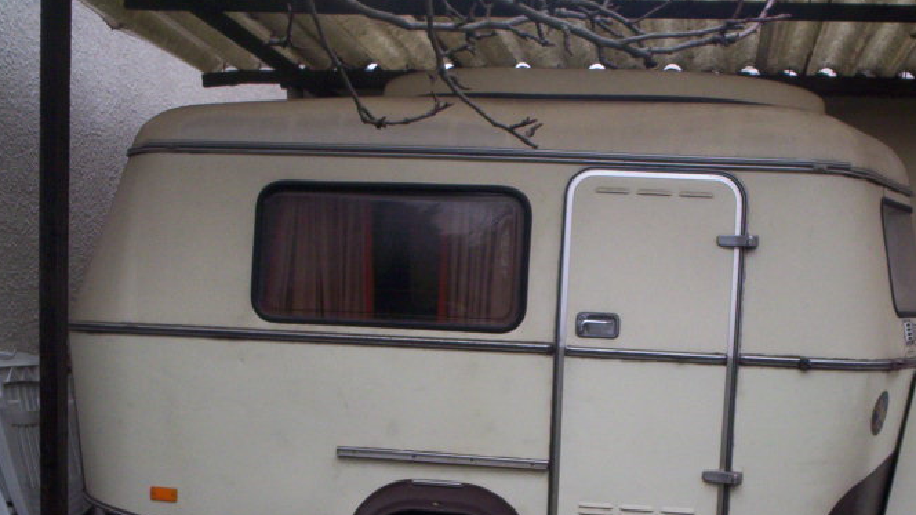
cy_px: 417
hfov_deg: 40.4
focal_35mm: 51
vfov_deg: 23.1
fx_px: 1238
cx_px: 546
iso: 100
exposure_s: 1/104
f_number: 4.5
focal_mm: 4.99
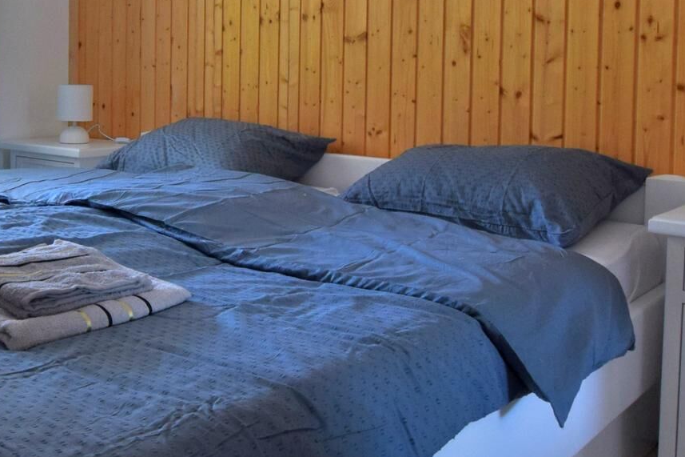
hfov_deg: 45.0
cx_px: 183
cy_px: 84
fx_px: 799
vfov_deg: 31.0
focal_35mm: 42
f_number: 4
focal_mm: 10
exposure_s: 1/60
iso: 720
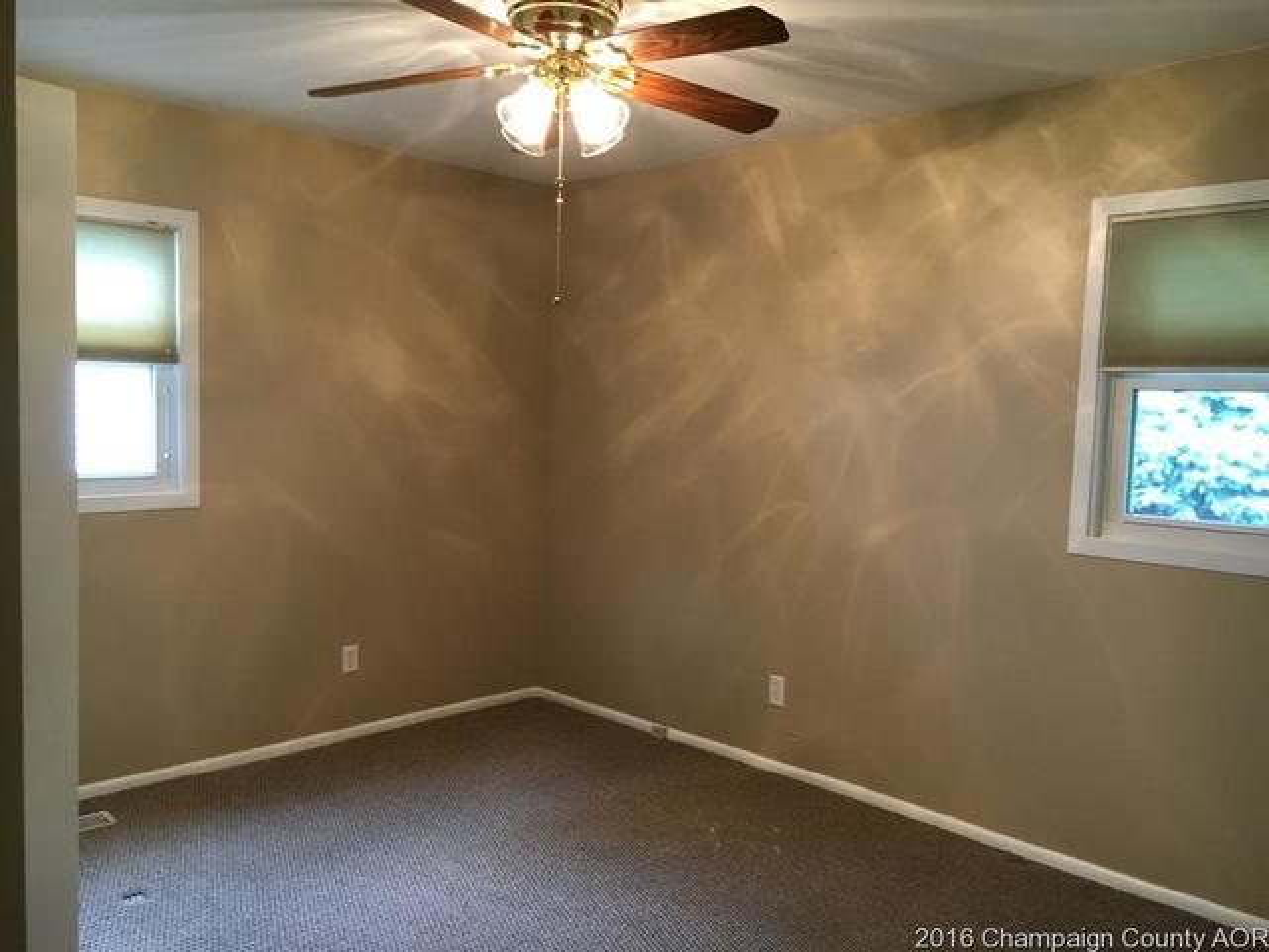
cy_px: 476
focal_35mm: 29
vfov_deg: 48.2
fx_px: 1063
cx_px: 634
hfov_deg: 61.7
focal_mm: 4.15
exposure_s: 1/30
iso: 100
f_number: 2.2
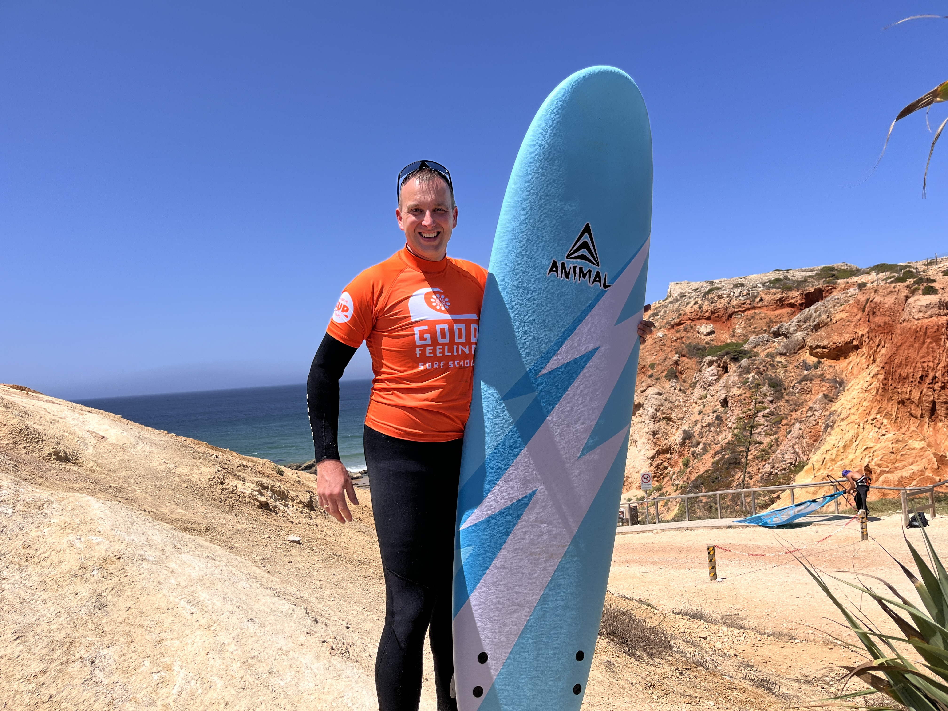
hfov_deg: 67.3
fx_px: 712
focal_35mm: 26
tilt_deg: +0.0
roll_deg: +4.4
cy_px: 356
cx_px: 474
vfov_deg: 53.1
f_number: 1.6
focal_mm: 5.1
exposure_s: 1/4651
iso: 50
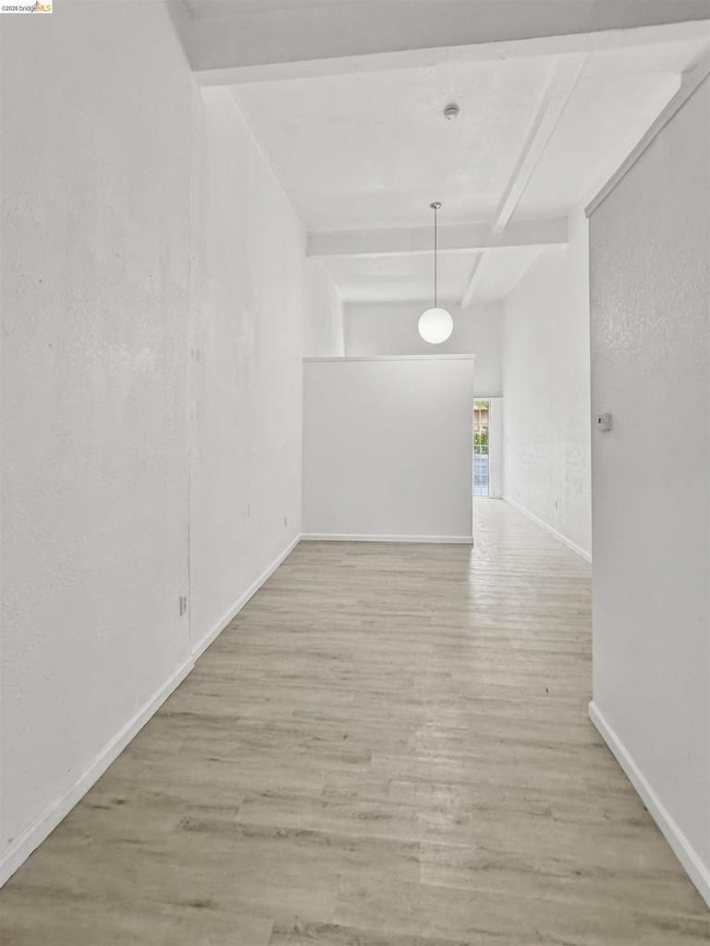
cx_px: 355
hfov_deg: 85.7
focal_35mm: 14
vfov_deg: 102.1
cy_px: 473
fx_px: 383
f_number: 2.2
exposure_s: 1/60
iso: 320
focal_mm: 2.2
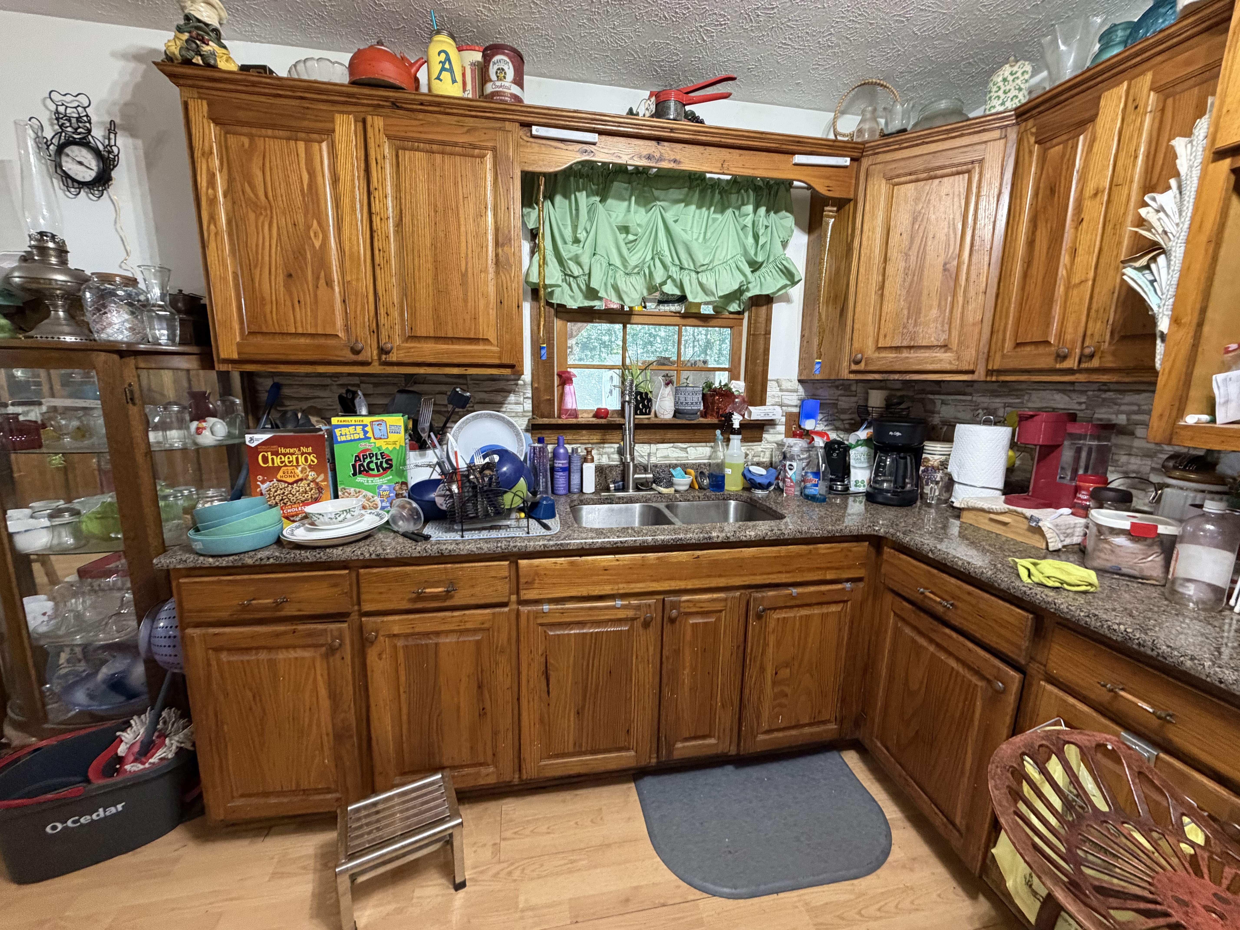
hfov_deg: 102.1
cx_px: 620
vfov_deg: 85.7
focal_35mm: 14
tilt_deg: -9.8
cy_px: 465
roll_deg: +0.1
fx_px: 502
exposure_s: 1/60
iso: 500
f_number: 2.2
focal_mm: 2.22
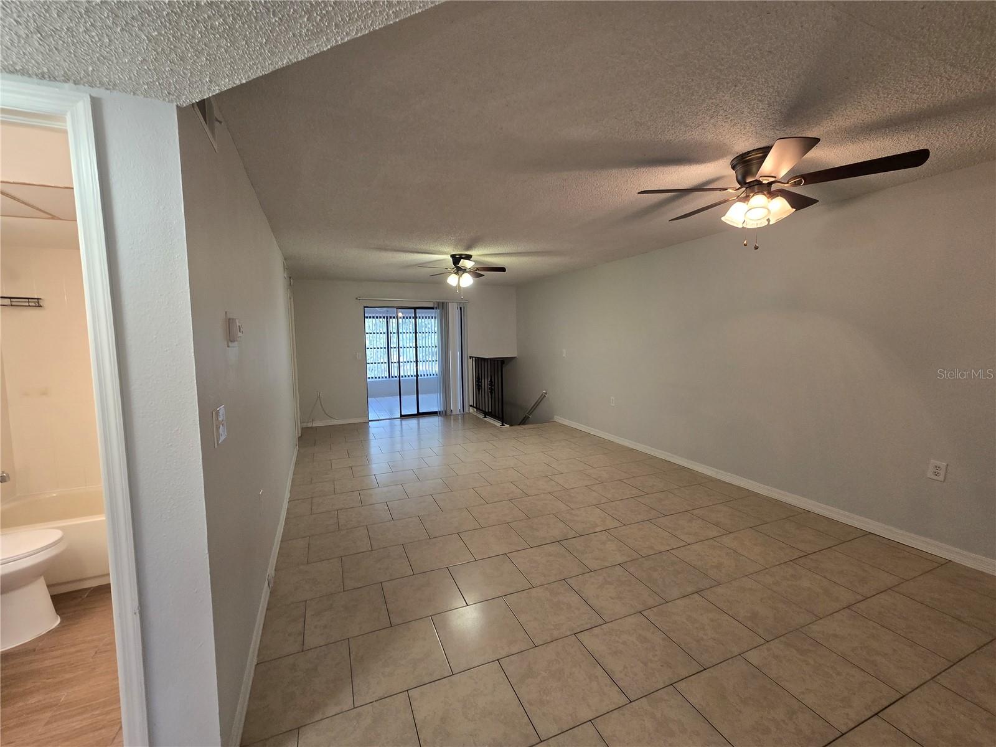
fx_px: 374
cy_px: 374
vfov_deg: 89.9
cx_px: 498
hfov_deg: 106.2
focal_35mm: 13
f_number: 2.2
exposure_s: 1/60
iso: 200
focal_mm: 2.2
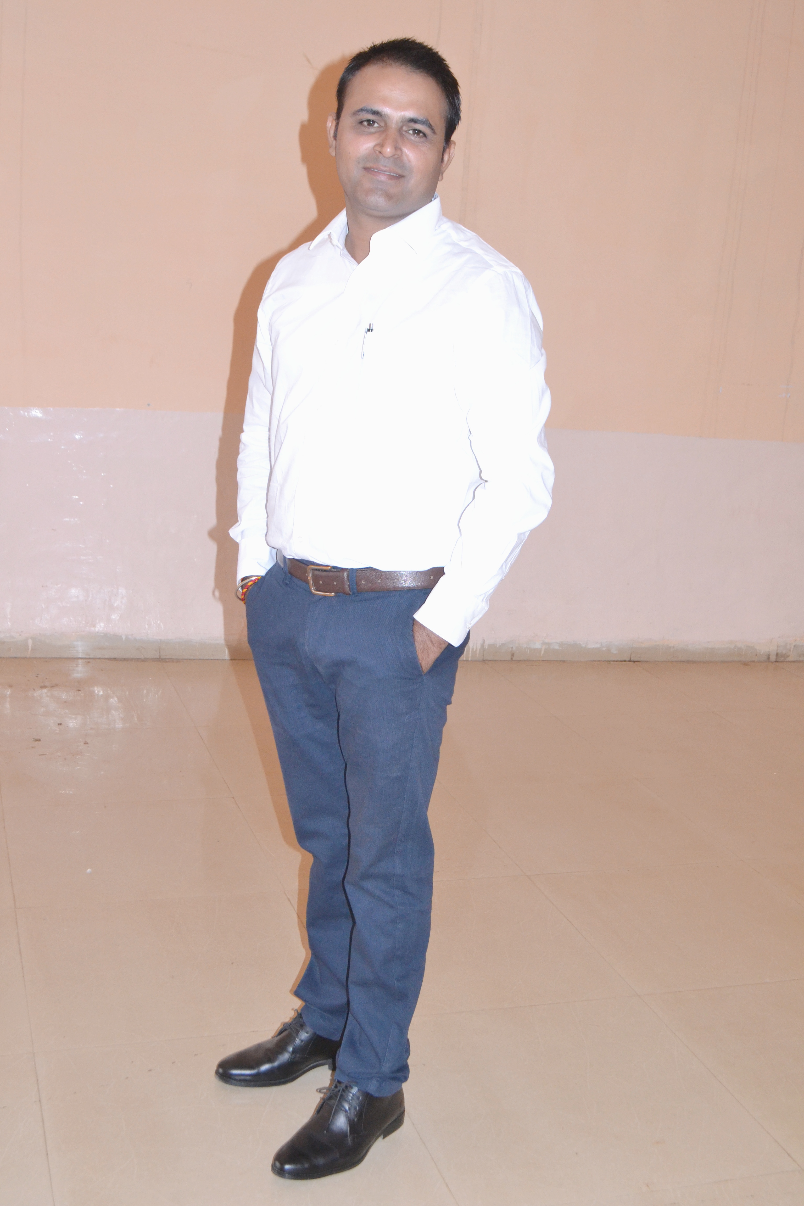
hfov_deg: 31.9
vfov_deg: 46.4
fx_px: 1407
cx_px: 402
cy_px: 603
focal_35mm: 42
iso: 1600
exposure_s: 1/100
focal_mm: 28
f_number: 7.1
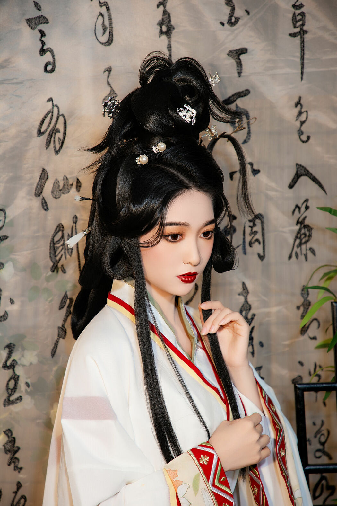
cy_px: 253
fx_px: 1446
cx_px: 168
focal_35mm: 103
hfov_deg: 13.3
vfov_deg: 19.8
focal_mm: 105
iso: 320
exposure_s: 1/125
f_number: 4
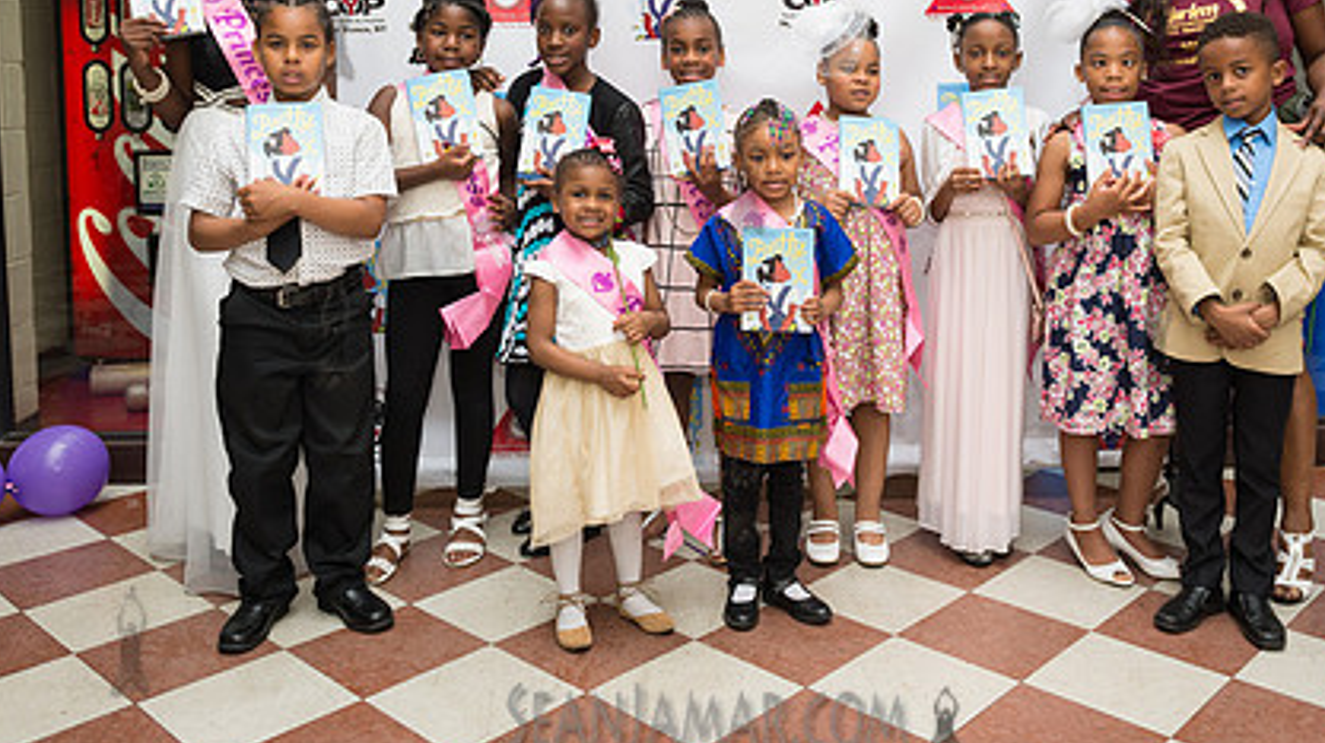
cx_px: 744
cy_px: 179
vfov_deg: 33.0
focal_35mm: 35
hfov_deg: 56.5
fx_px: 1229
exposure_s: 1/400
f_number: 4
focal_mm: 24
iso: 640
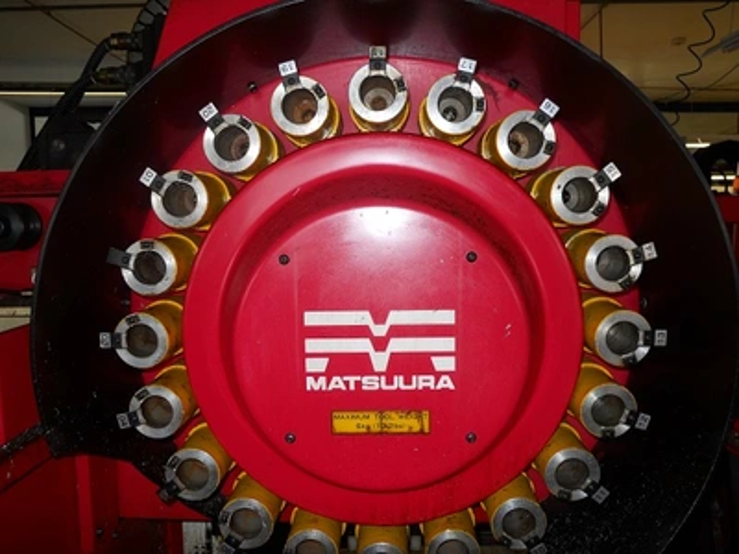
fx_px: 598
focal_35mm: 28
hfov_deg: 63.4
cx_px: 370
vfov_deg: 49.7
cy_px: 277
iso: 80
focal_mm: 5
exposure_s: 1/25
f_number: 2.7
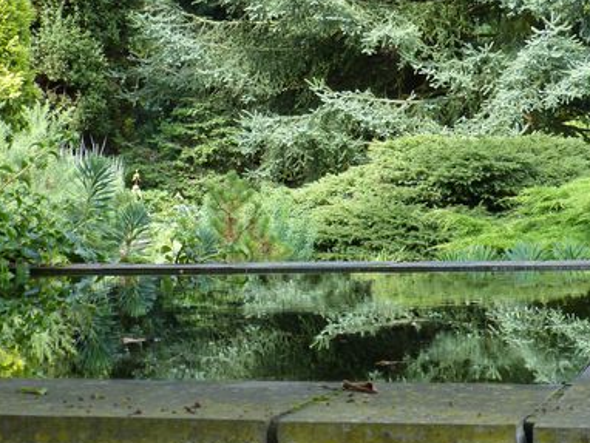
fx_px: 1535
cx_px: 343
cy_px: 113
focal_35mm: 90
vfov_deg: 16.4
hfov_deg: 21.7
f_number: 3.5
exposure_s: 1/100
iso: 100
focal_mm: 7.6
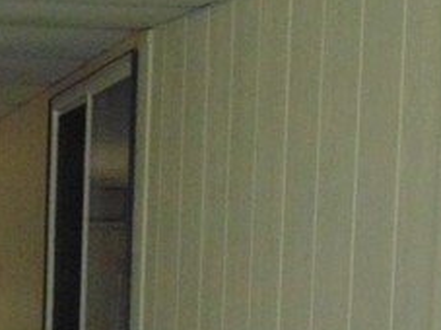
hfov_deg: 16.9
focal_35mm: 113
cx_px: -35
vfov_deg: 12.6
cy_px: 443
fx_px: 1439
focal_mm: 4.5
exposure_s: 1/30
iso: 320
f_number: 3
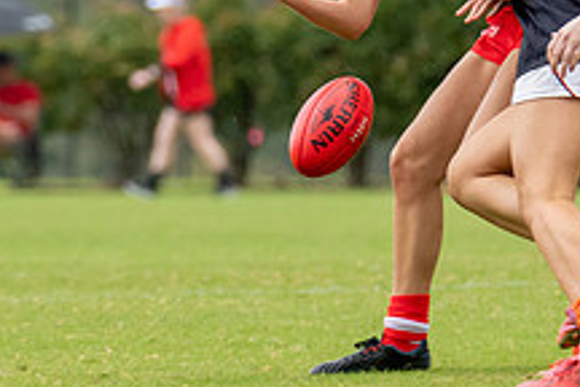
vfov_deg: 1.0
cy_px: 200
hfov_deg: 1.6
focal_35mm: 1327
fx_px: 21378
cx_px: 217
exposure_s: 1/1250
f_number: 7.1
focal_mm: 320
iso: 800
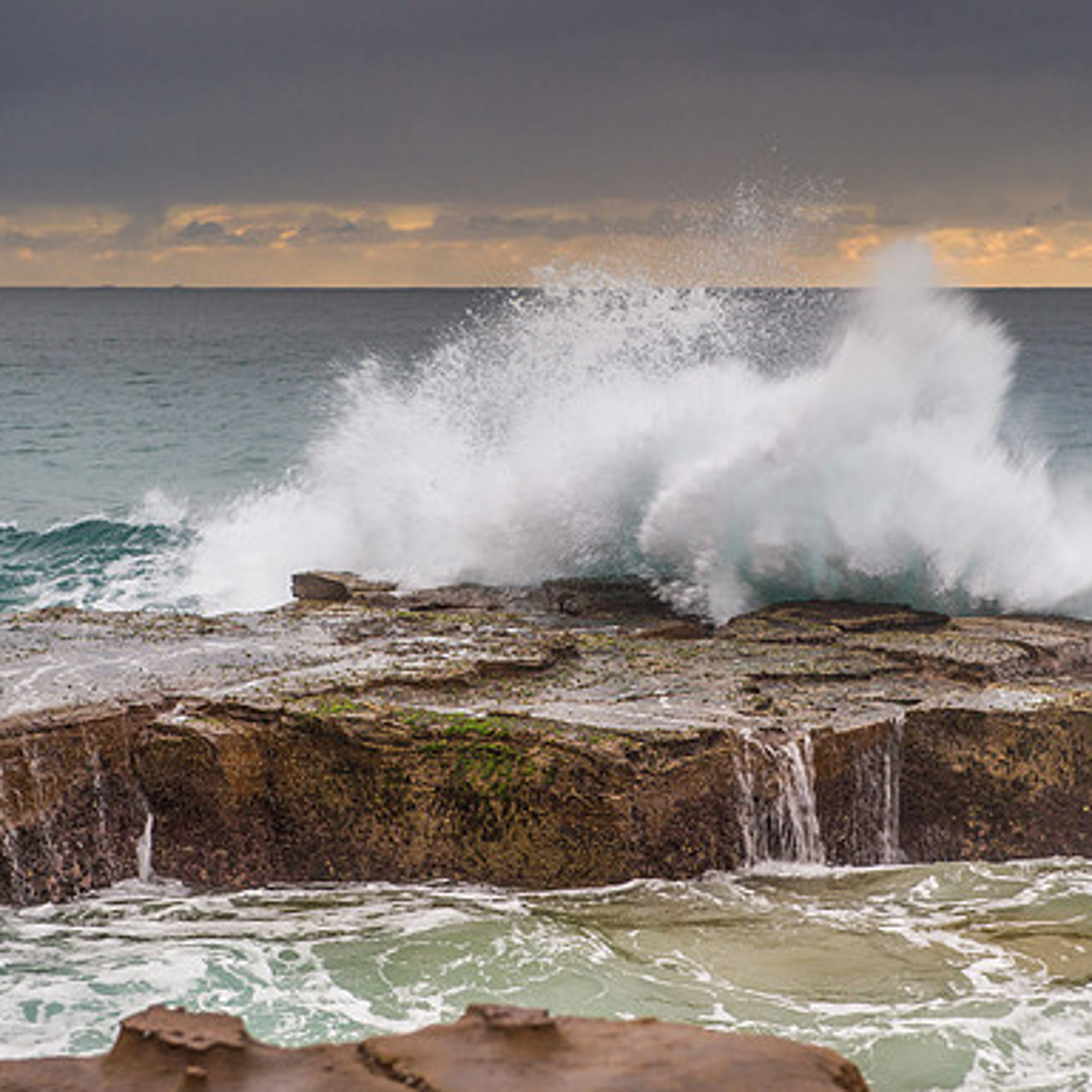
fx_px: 3284
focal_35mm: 92
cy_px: 546
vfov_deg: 18.9
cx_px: 648
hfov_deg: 18.9
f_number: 5.6
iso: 1000
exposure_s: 1/50
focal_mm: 70
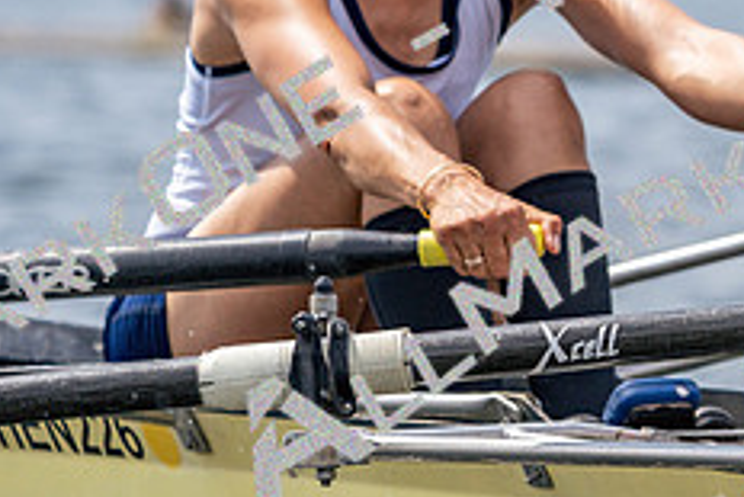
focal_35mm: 829
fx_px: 17143
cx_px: 898
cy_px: 21
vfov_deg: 1.7
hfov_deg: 2.5
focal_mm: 332
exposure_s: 1/1600
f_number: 6.3
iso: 250
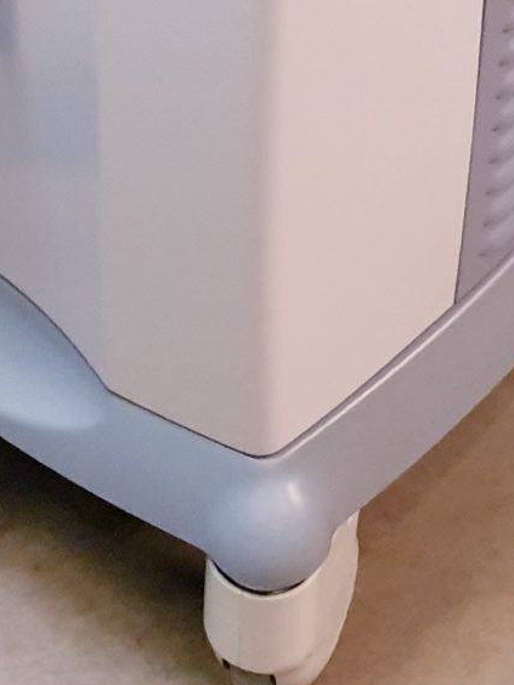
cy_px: -704
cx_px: 269
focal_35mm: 118
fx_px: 2336
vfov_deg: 14.0
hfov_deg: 12.6
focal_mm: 4.3
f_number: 2.4
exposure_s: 1/50
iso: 200
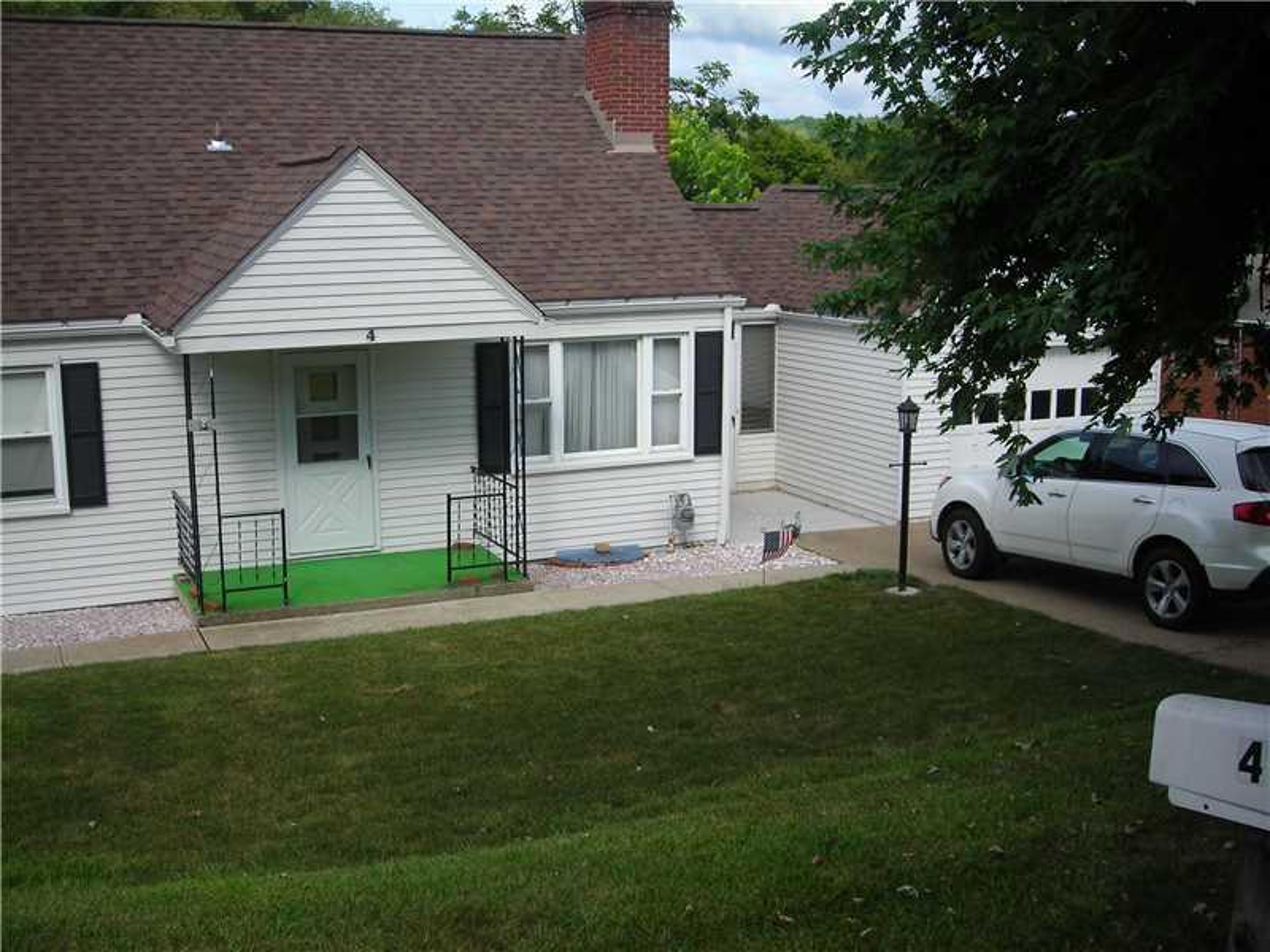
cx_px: 635
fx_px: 1394
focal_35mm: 38
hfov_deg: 49.0
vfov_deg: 37.7
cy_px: 476
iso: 50
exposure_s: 1/386
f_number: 3.2
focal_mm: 6.3
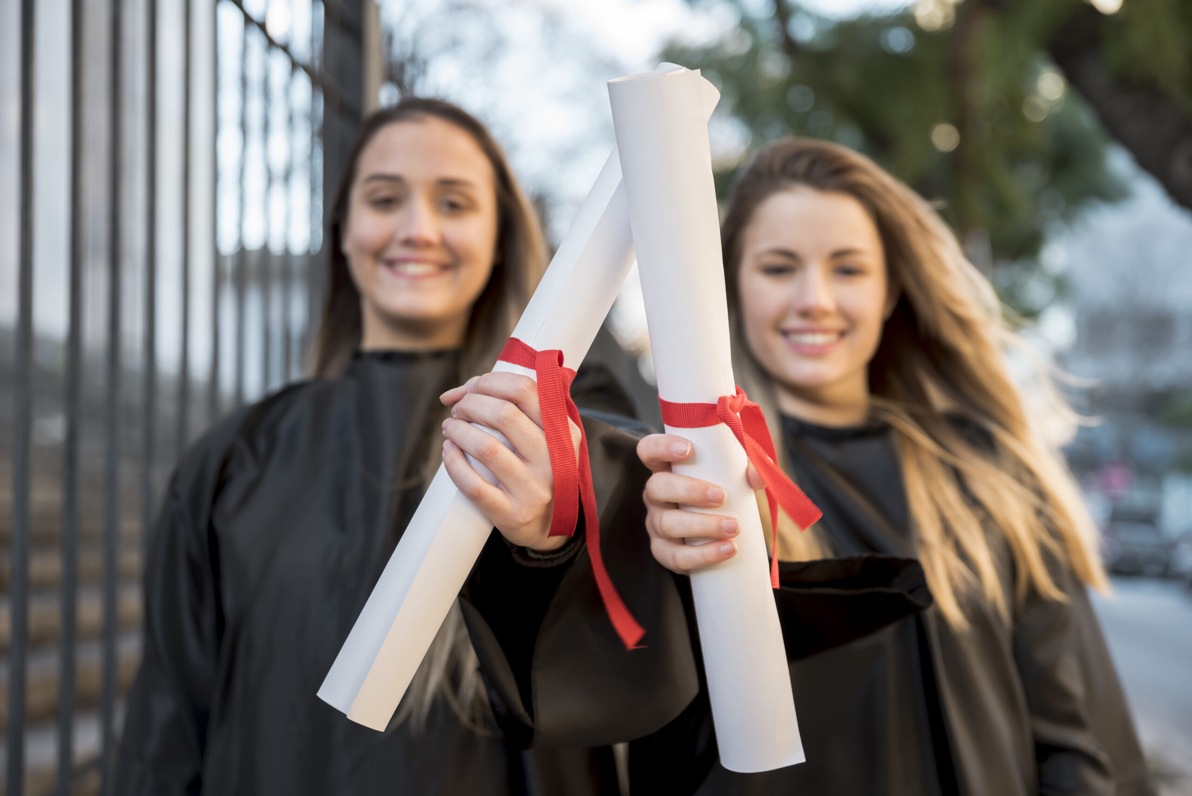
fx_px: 1921
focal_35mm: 58
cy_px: 398
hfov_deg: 34.5
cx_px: 596
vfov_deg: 23.4
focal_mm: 58
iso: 250
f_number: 2.8
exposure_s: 1/160
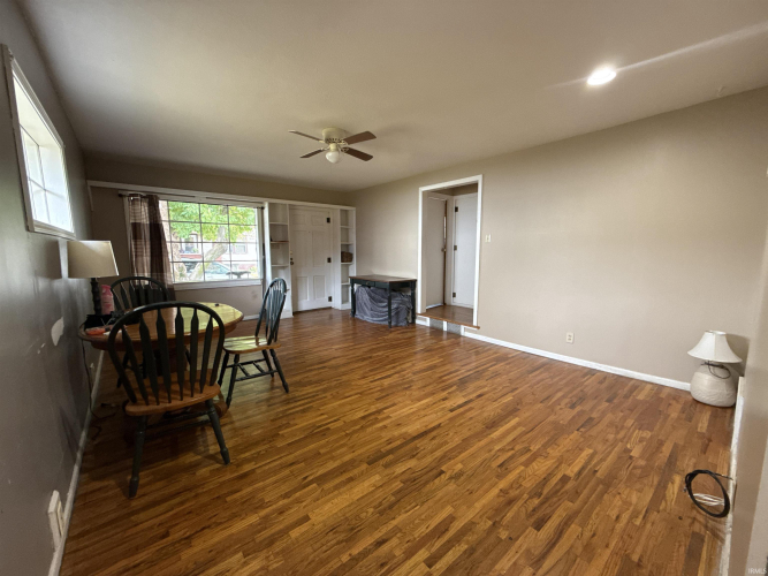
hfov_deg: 102.1
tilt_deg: -6.1
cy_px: 288
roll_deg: +0.0
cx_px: 384
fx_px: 311
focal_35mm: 14
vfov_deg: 85.7
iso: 400
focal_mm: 2.22
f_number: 2.2
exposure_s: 1/60
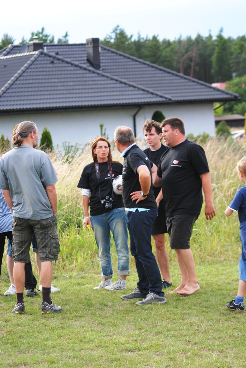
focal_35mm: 123
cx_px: 123
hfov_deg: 11.2
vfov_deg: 16.6
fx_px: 1258
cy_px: 184
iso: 200
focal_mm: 82
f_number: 4
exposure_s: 1/250
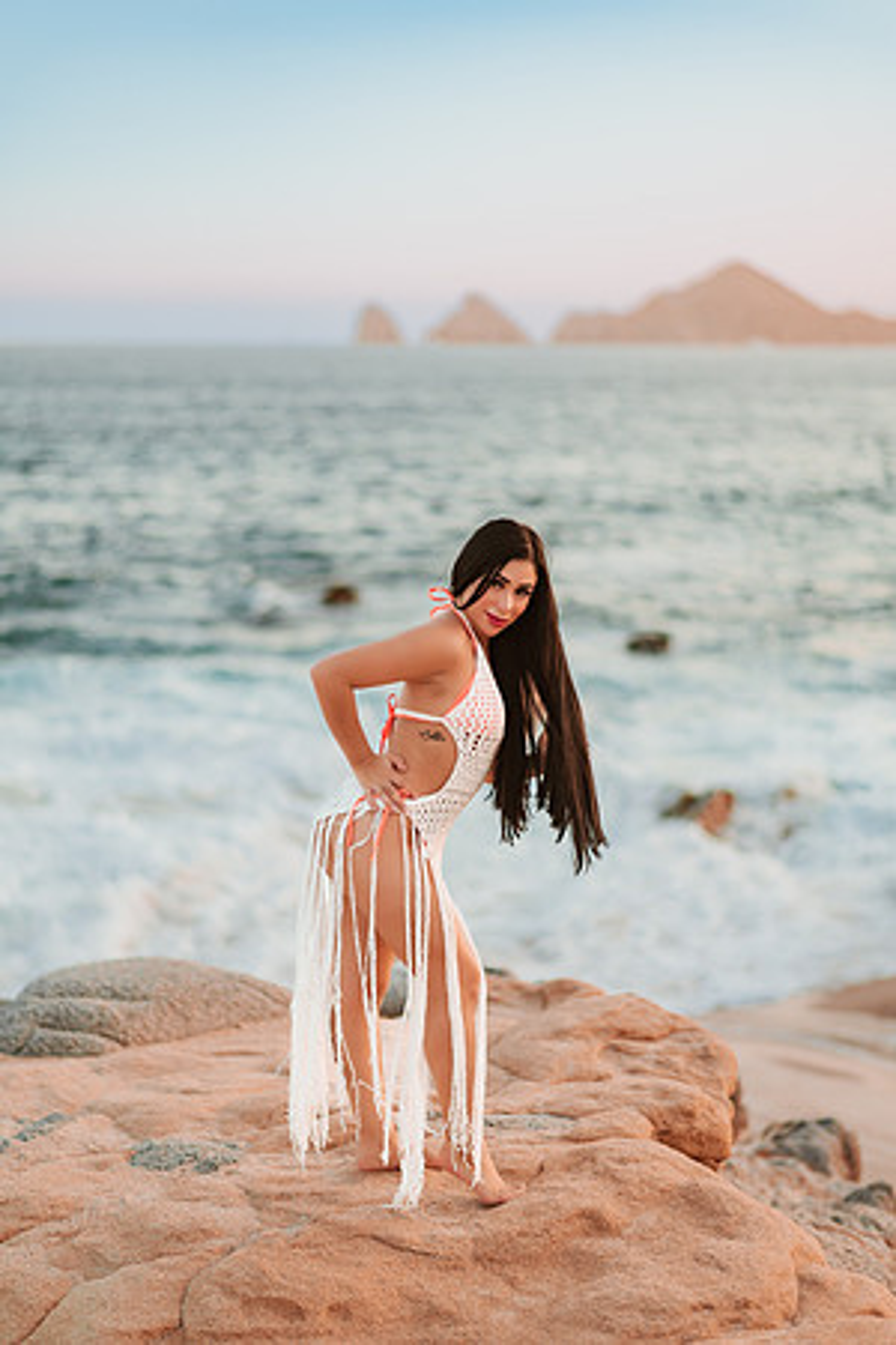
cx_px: 448
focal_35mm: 58
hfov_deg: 23.4
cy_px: 672
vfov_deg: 34.5
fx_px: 2165
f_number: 1.4
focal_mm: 58
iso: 100
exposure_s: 1/800
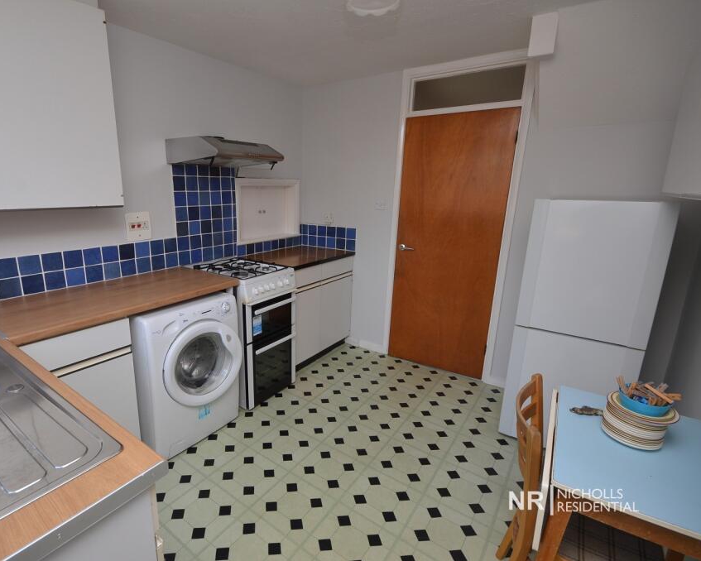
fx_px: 353
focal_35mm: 17
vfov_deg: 77.0
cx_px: 288
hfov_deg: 88.7
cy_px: 280
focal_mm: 10
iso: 200
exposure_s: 1/50
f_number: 8
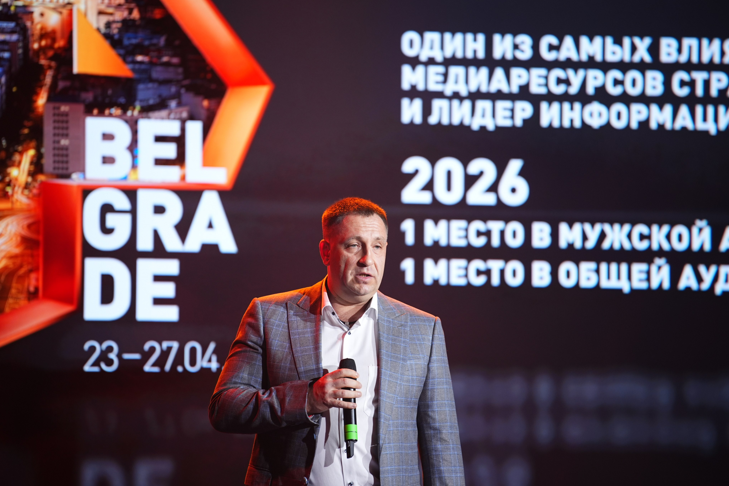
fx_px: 4070
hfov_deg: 10.2
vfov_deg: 6.8
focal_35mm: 201
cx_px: 363
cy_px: 243
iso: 640
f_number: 2.8
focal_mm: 200
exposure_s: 1/200
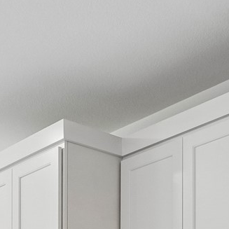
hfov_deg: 21.9
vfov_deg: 18.4
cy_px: 381
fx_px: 591
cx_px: 86
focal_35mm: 79
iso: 500
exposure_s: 1/50
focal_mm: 14
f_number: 8
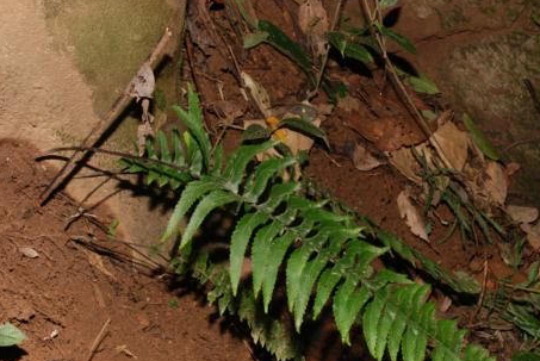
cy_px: 236
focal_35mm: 58
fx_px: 866
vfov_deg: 23.5
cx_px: 278
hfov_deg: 34.6
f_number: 10
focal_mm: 29
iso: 200
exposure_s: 1/60
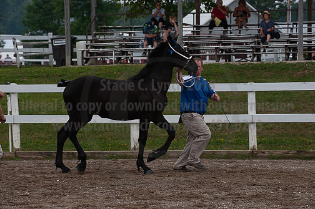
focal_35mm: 150
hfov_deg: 13.7
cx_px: 158
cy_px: 104
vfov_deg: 9.1
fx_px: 1311
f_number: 5.6
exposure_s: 1/1250
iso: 640
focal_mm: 150
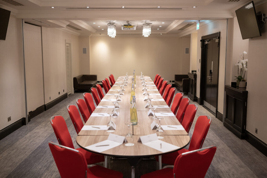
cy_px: 89
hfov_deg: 54.4
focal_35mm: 35
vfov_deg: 37.9
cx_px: 134
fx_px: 260
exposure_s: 1/160
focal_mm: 35
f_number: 2.8
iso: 1000
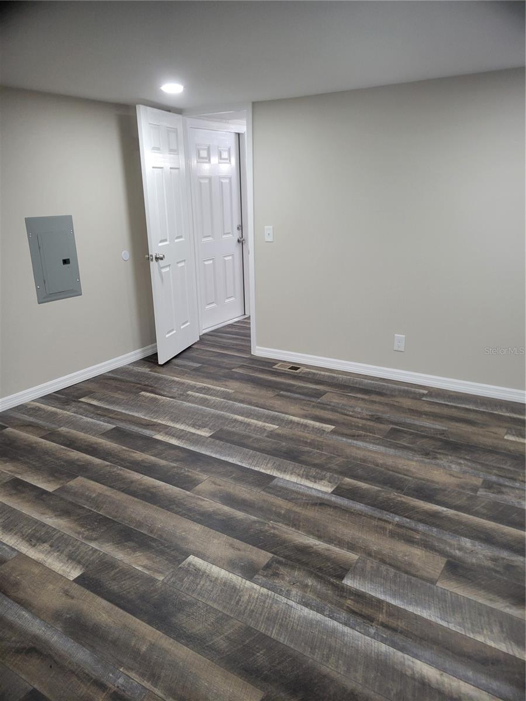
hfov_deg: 53.1
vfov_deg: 67.3
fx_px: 527
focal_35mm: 26
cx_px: 263
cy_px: 350
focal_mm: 5.4
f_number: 1.8
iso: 200
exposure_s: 1/60
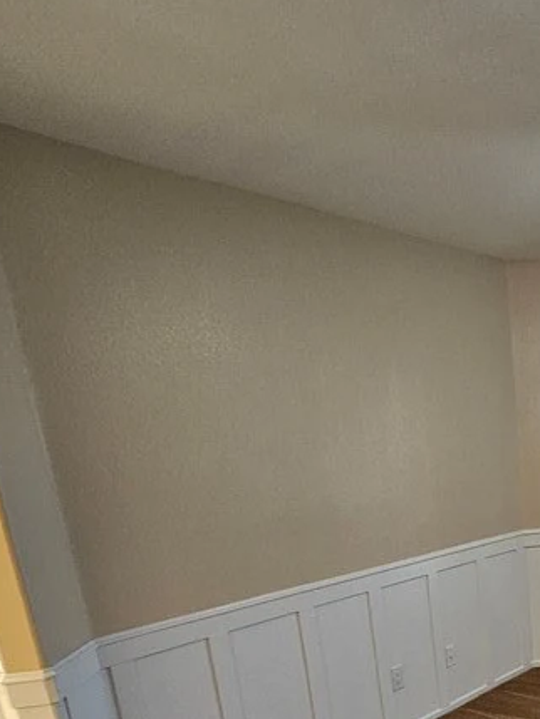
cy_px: 634
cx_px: 579
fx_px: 644
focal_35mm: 31
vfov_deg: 52.1
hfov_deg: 38.5
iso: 320
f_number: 2.2
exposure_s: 1/30
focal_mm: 2.2
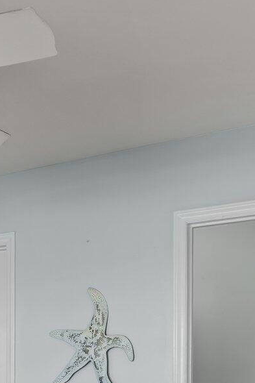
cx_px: -18
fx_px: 627
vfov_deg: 31.6
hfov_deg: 21.9
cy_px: 373
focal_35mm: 59
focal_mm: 17
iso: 160
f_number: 7.1
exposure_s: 1/4
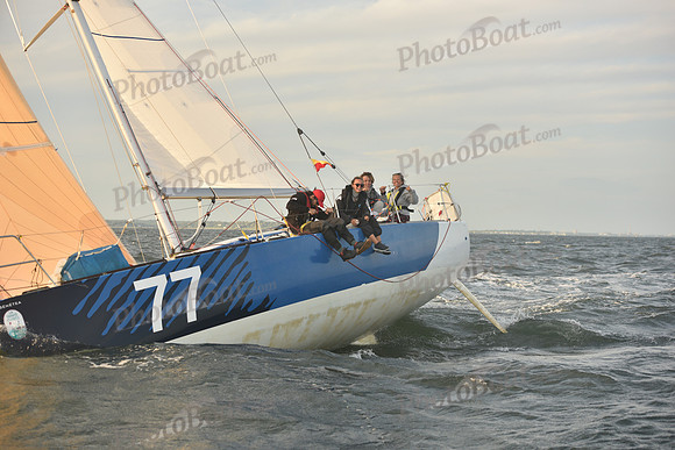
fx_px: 1313
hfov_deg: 28.8
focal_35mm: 70
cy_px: 225
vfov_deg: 19.5
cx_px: 338
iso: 250
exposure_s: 1/640
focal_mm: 70
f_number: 4
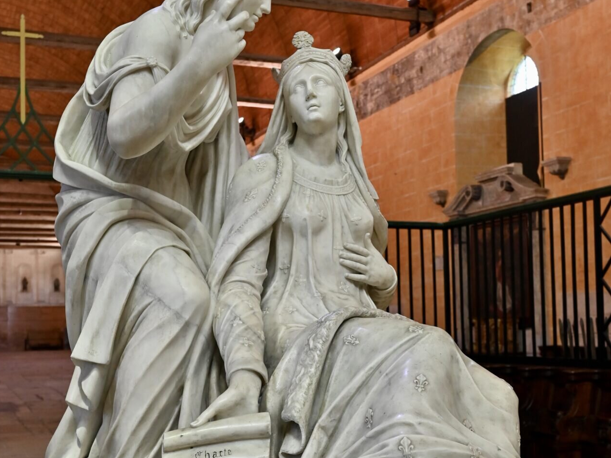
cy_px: 285
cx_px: 303
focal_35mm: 51
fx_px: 900
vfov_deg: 28.5
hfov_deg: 37.5
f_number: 6.3
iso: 2000
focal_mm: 35
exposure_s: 1/320
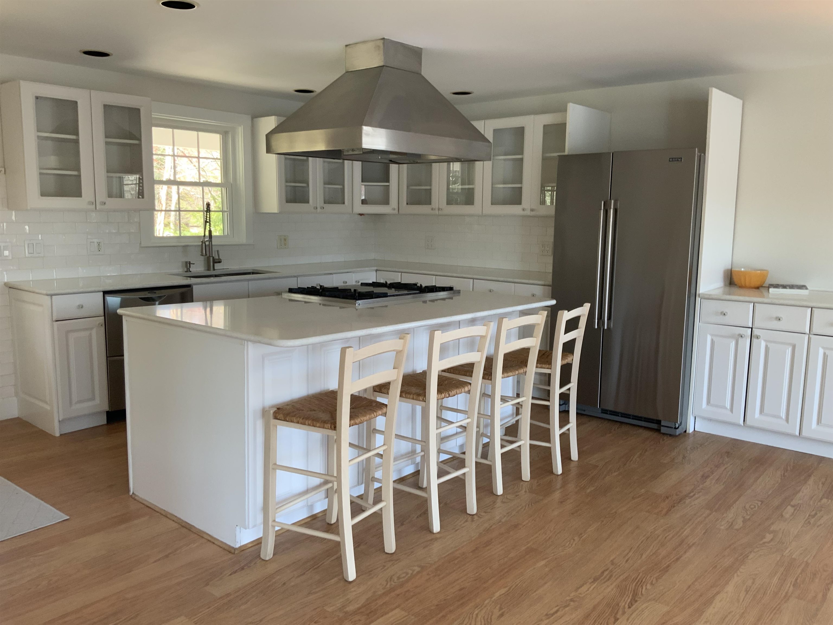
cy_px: 312
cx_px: 416
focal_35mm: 29
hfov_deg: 61.7
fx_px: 698
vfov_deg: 48.2
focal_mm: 3
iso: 64
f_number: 1.8
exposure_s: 1/102
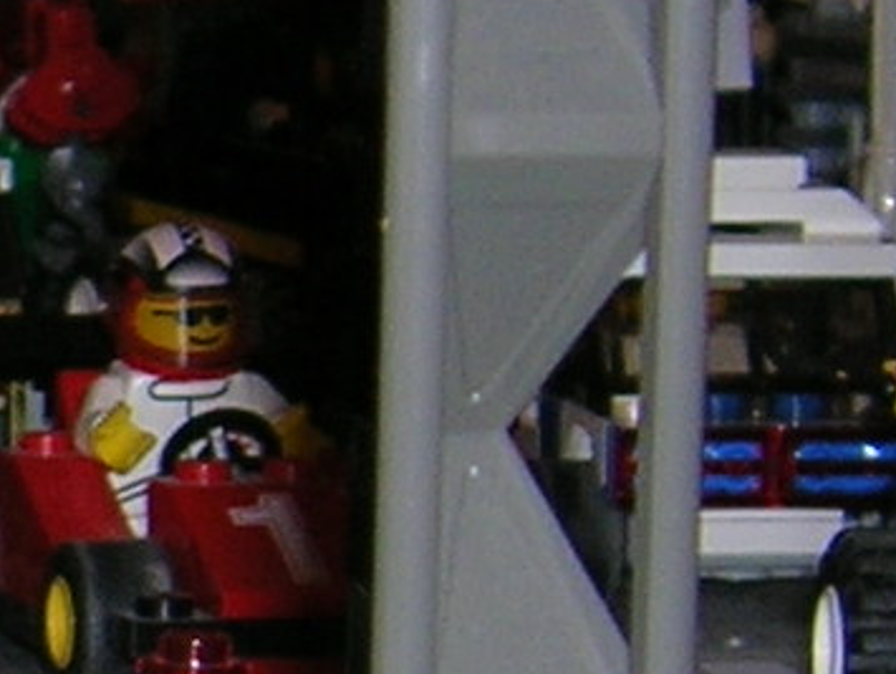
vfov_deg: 6.0
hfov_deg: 7.5
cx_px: -1133
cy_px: 646
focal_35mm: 248
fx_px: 6426
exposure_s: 1/60.1
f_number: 2.9
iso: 50
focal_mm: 5.7
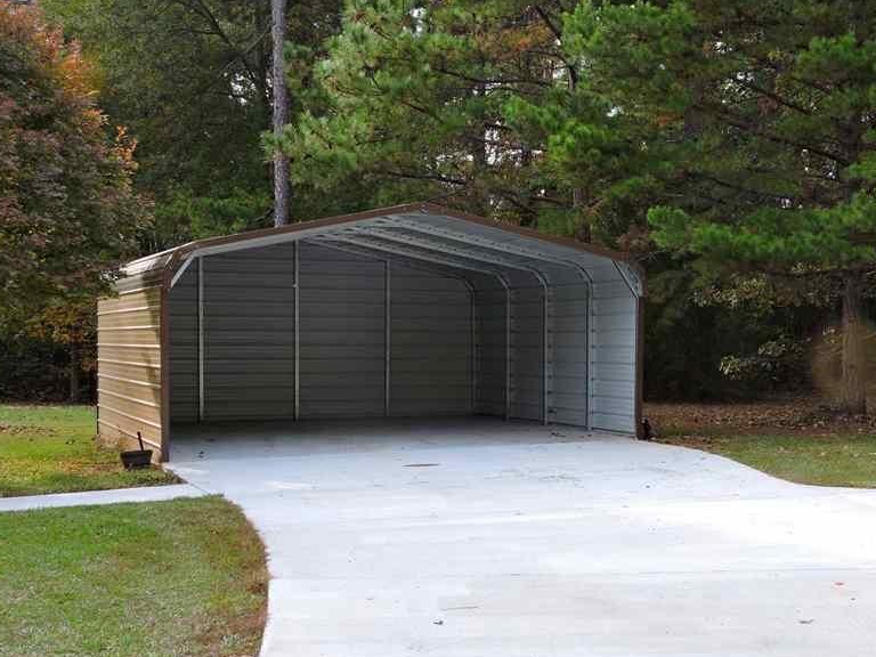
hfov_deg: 32.0
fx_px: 1518
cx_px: 557
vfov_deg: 24.4
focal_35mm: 60
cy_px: 398
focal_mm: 8.1
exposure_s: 1/125
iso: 100
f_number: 4
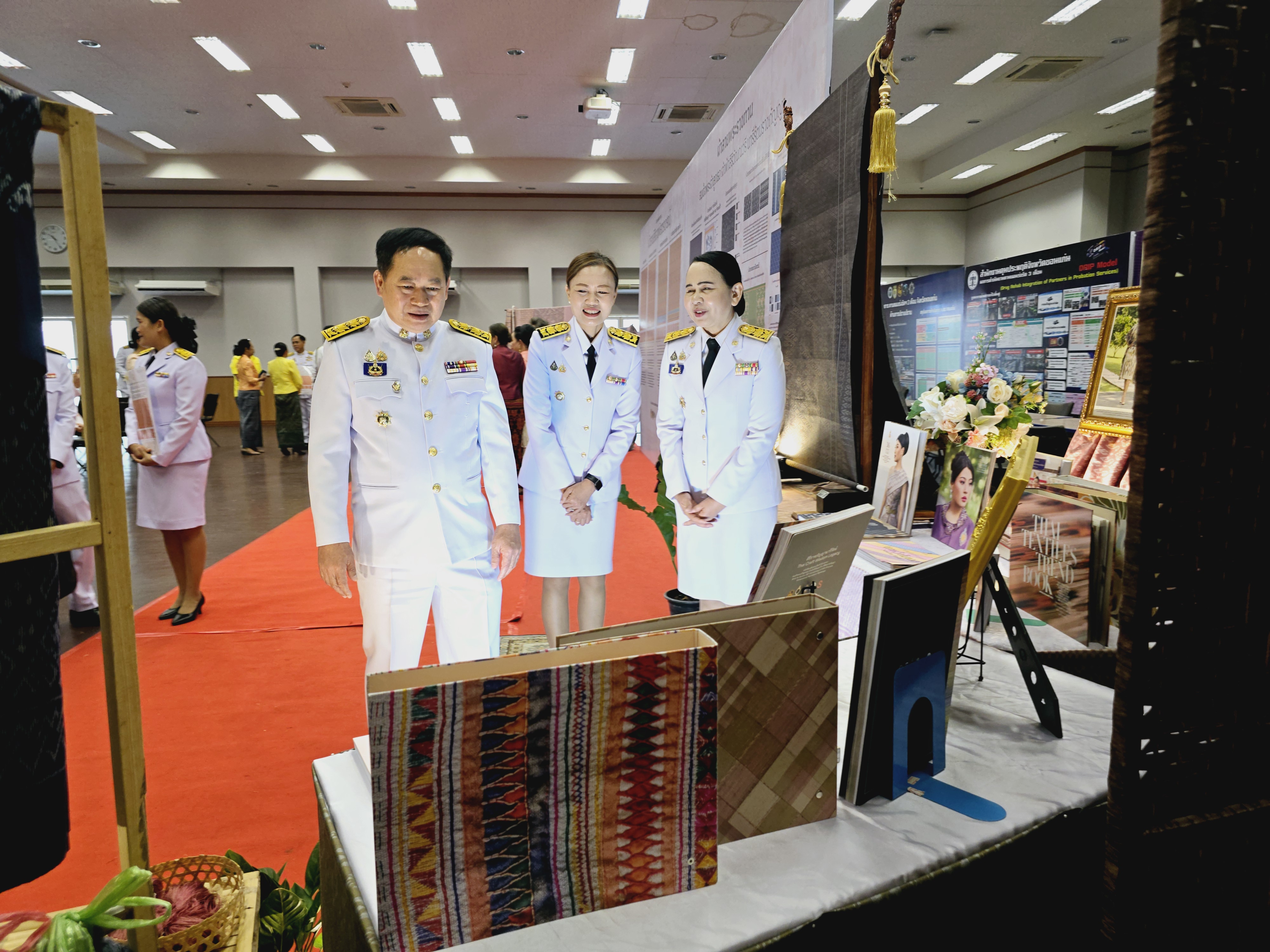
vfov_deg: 58.9
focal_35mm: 23
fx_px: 844
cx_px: 635
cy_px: 476
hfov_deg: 73.9
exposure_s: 1/100
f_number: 1.7
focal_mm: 6.3
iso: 80
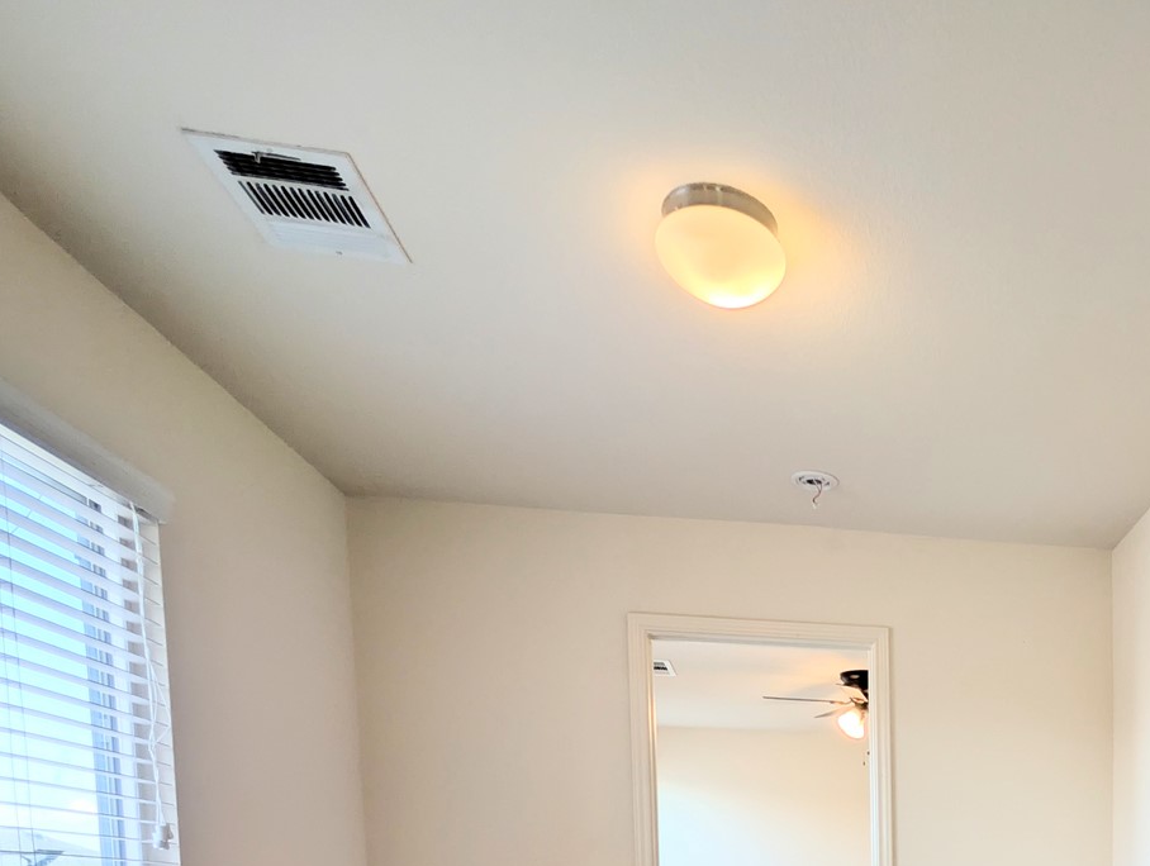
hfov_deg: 56.5
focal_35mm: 27
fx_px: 898
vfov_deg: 40.8
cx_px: 1030
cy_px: 963
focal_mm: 2.02
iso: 52
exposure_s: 1/229
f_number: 1.7
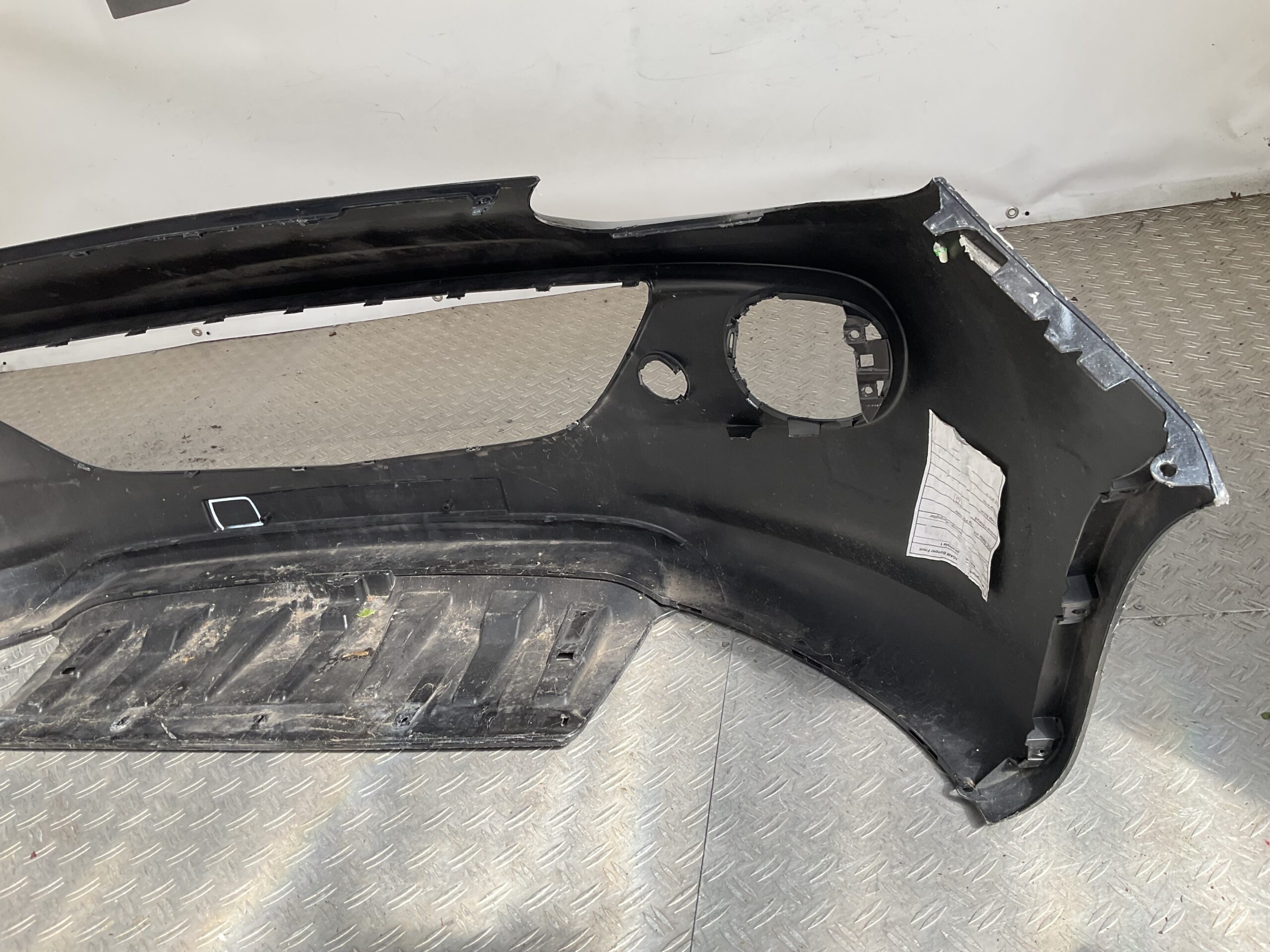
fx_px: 1064
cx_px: 635
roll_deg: +13.0
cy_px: 476
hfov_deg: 61.7
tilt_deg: -28.4
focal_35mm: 29
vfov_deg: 48.2
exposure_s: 1/409
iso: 16
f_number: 1.8
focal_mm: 3
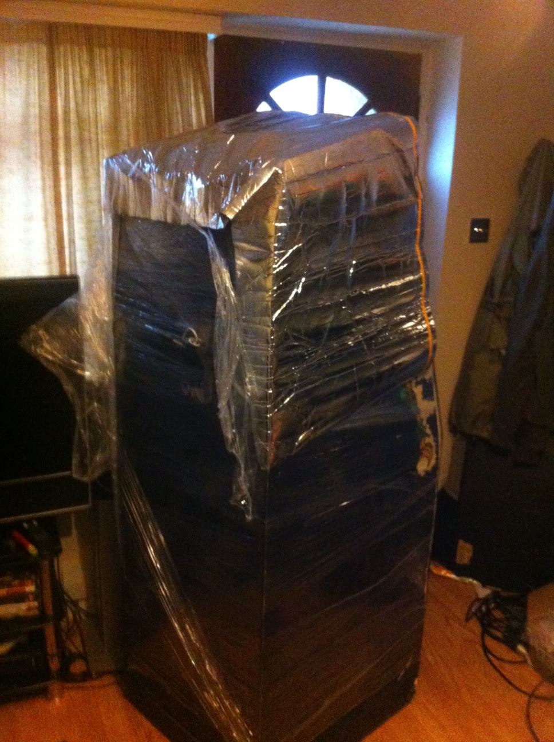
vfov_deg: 52.7
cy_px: 371
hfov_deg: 40.6
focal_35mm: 35
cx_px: 277
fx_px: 749
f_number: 2.8
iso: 1000
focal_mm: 3.85
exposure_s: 1/15
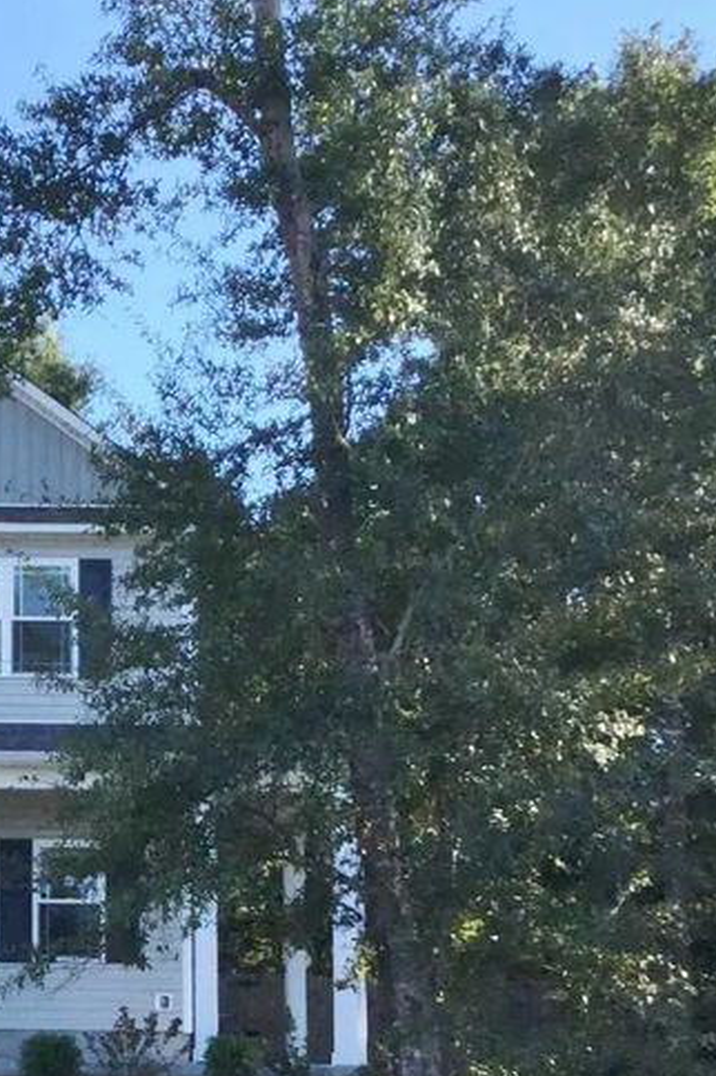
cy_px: 859
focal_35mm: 91
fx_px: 2719
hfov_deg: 14.3
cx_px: -245
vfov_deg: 22.1
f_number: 2.4
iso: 25
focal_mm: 3.3
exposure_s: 1/562
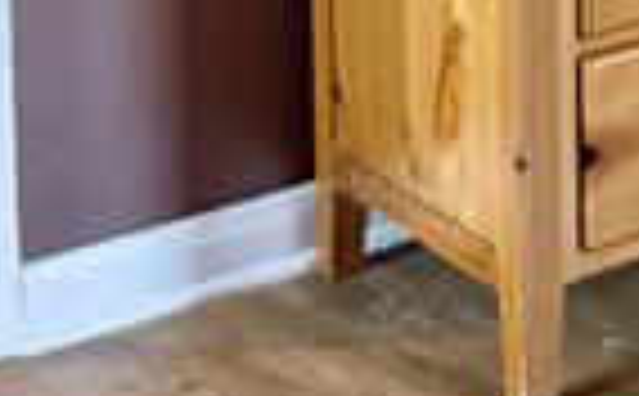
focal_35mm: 184
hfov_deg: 10.5
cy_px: -724
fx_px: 3197
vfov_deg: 6.5
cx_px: 1251
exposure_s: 1/60
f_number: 1.78
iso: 500
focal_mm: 6.76
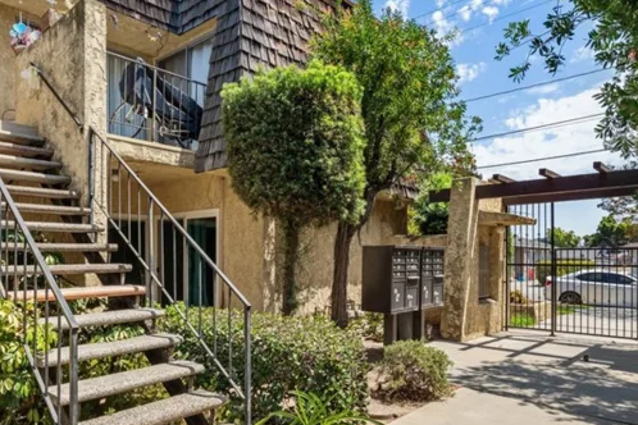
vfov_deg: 47.6
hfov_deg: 66.6
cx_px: 249
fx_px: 478
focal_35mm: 27
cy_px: 257
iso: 800
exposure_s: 1/800
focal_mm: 16
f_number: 9
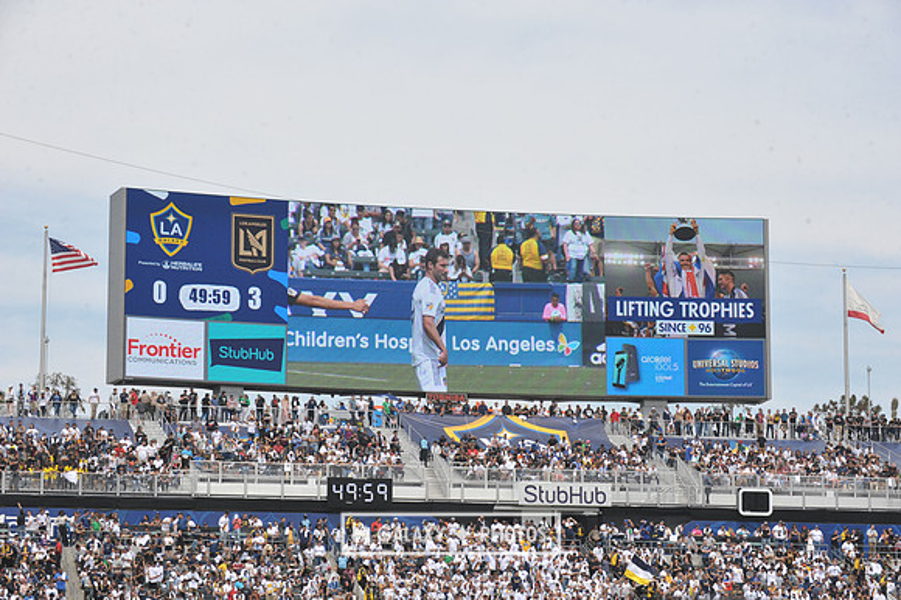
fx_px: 2626
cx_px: 450
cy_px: 300
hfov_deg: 19.5
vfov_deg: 13.0
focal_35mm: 105
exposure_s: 1/500
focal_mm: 105
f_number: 11
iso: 320
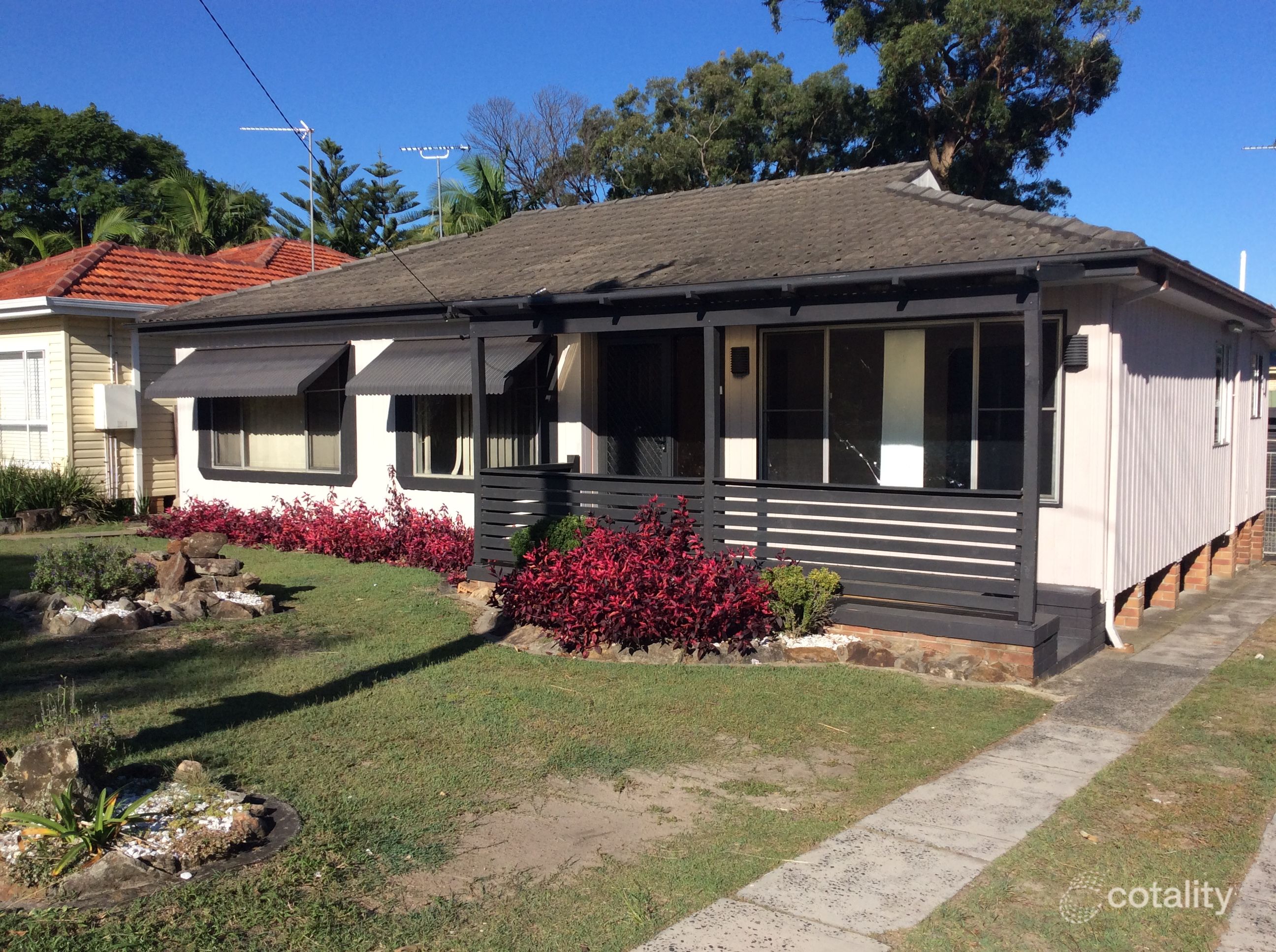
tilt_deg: -4.8
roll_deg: +2.6
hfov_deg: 56.9
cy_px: 476
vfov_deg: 44.1
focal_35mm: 32
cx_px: 638
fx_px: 1178
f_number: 2.4
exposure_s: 1/1546
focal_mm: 3.3
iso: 32
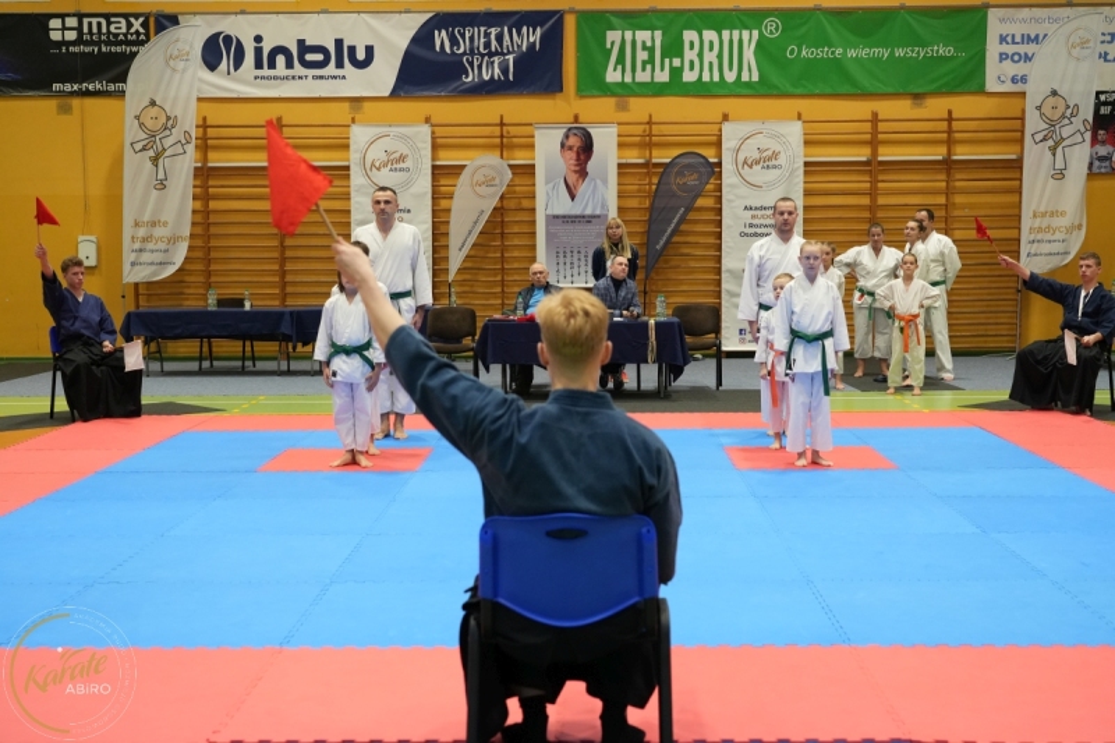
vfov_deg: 30.5
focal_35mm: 44
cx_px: 558
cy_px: 372
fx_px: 1362
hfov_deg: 44.5
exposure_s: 1/250
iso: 4000
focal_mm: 44
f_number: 4.5
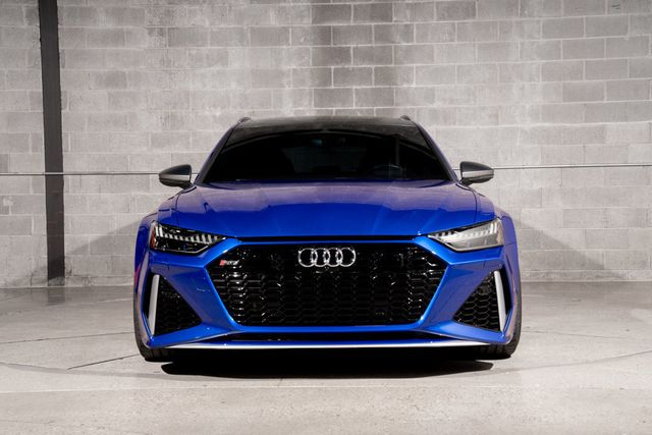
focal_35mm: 61
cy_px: 218
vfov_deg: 22.3
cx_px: 326
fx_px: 1105
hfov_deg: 32.9
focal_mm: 61
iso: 250
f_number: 8
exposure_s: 1/160
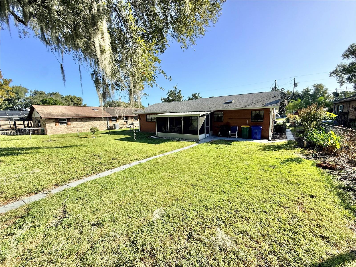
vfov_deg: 85.7
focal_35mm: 14
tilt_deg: -8.0
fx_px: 144
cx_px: 178
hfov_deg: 102.1
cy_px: 134
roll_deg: +1.4
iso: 50
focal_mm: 2.22
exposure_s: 1/1125
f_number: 2.2
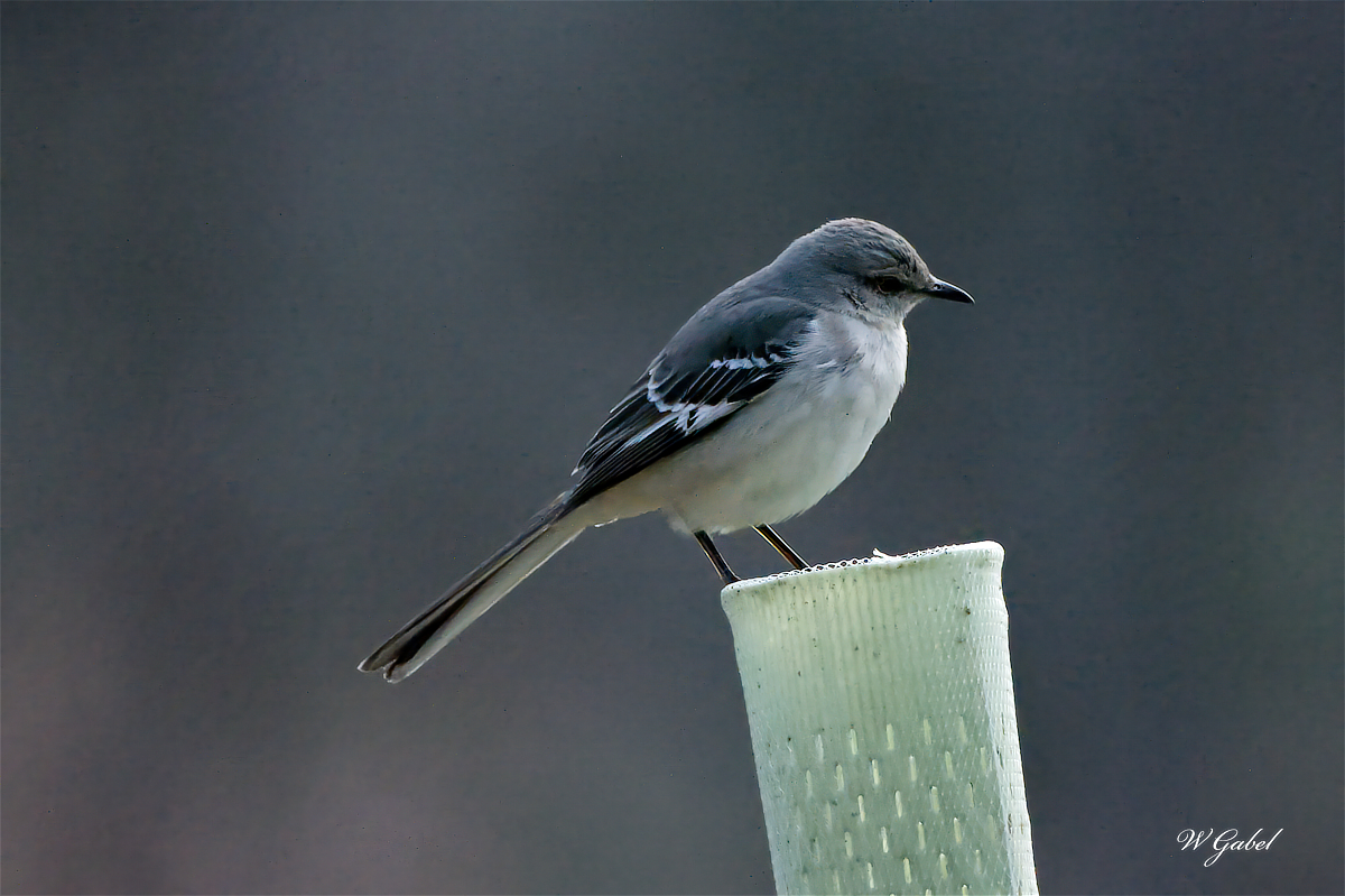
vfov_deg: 2.7
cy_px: 448
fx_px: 18672
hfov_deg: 4.1
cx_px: 672
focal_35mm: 500
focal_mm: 500
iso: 12800
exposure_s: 1/3200
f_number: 7.1
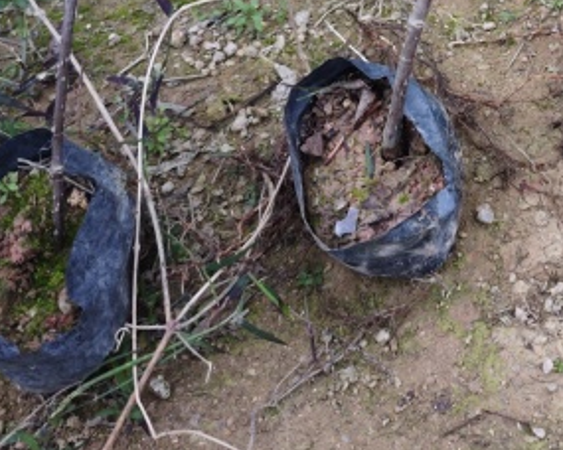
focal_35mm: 63
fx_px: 1050
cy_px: -134
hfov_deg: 28.0
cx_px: 579
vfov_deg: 21.8
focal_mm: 6.55
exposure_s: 1/33.3
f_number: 1.6
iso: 800
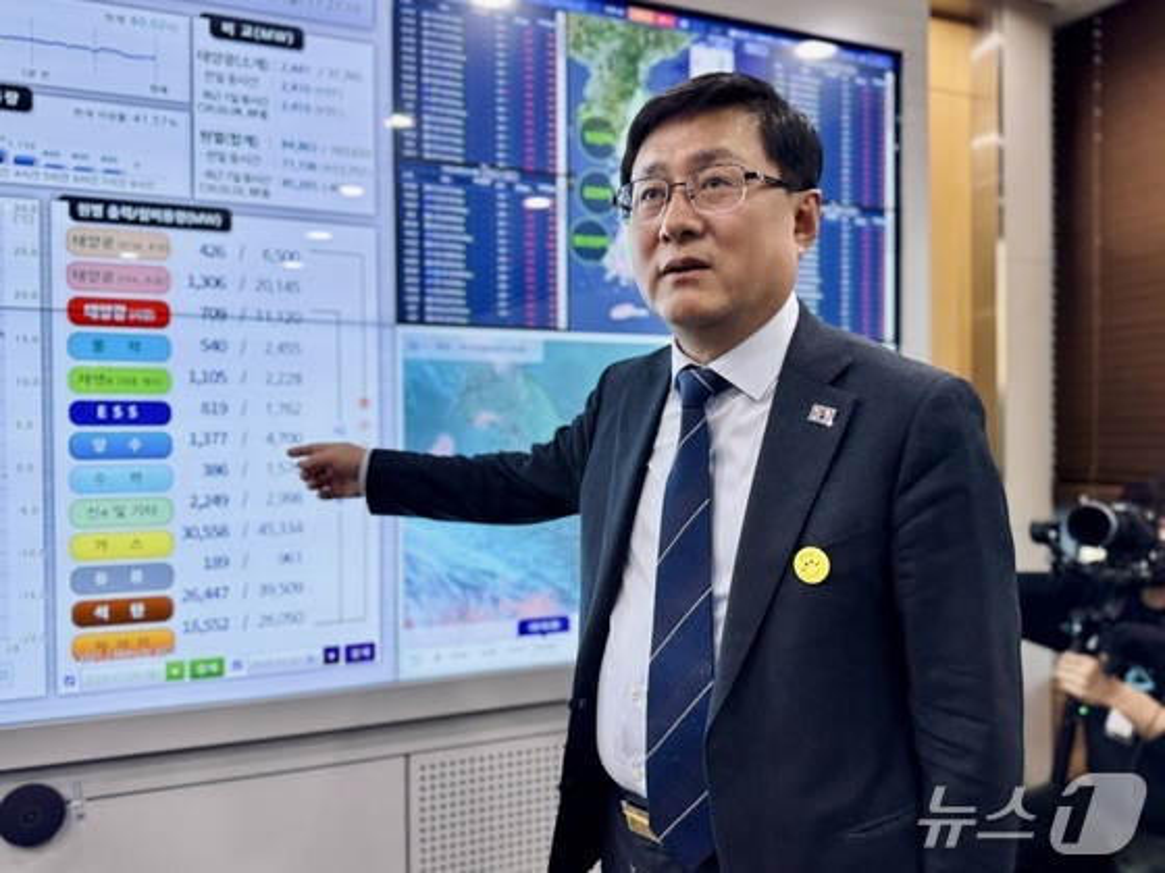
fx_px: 808
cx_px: 582
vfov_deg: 56.8
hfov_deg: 71.6
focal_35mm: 24
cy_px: 436
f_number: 1.78
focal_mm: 6.76
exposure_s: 1/120
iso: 160
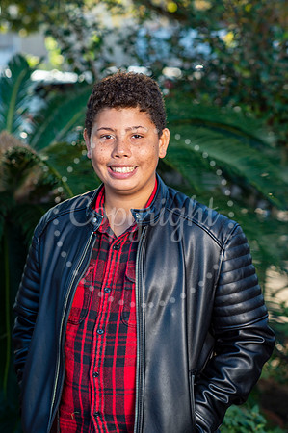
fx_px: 1022
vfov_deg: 23.9
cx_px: 144
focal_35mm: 85
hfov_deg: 16.0
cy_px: 216
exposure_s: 1/160
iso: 200
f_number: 4
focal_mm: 85
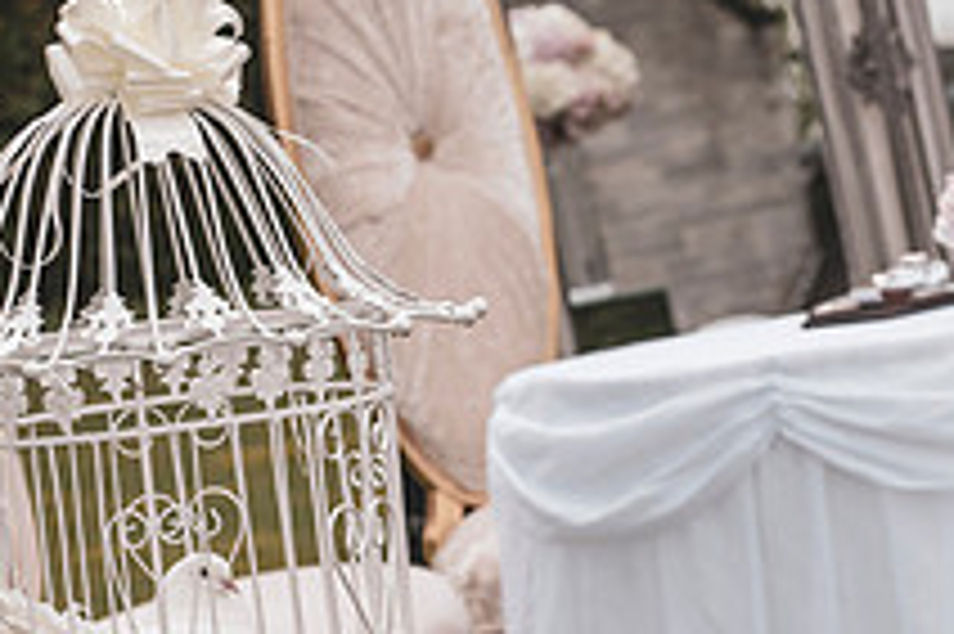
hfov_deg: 12.1
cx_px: 616
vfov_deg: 8.1
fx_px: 4501
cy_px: 281
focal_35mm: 170
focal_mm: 62
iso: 400
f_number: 4.5
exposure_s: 1/800
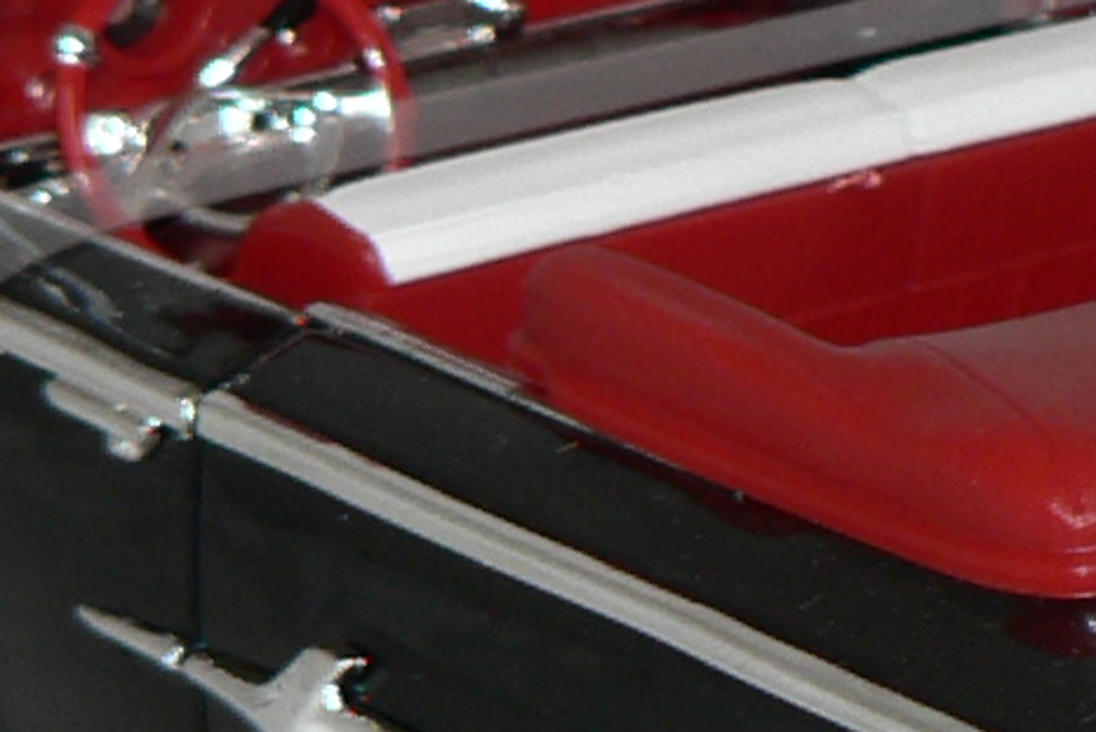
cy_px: 513
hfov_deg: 7.4
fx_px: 8344
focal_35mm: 274
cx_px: 1409
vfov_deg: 5.0
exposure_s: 1/60
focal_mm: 8
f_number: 2.8
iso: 80
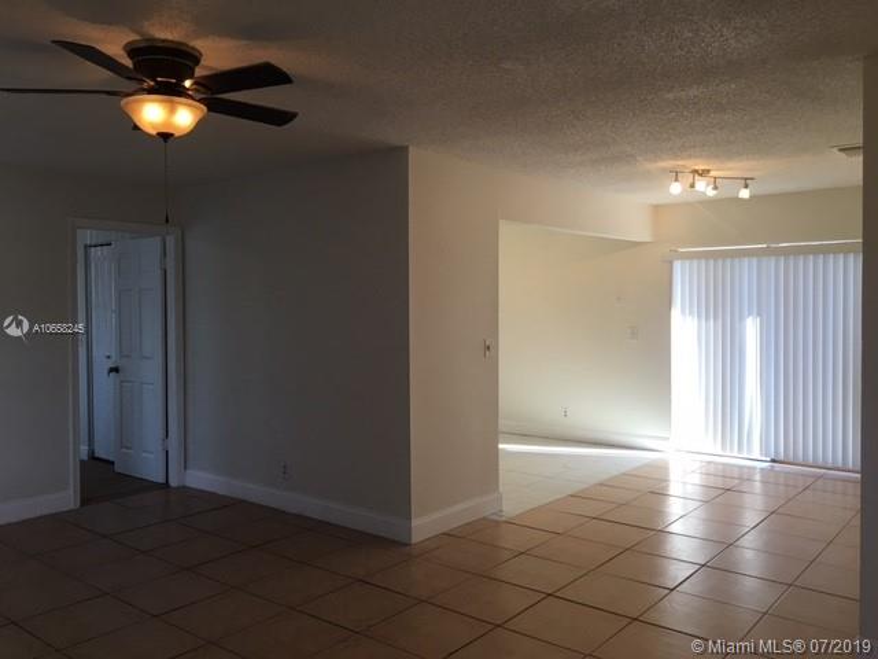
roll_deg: +0.3
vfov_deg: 48.2
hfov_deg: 61.7
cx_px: 439
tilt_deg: -1.0
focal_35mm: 29
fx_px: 736
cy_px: 330
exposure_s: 1/30
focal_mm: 4.15
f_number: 2.2
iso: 25
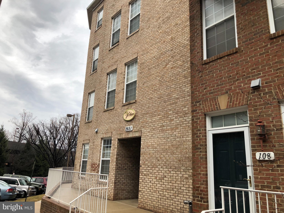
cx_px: 142
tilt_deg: +15.5
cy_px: 106
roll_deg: -4.8
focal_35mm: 28
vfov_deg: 49.7
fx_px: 230
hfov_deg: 63.4
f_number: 1.8
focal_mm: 3.99
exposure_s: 1/426
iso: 20
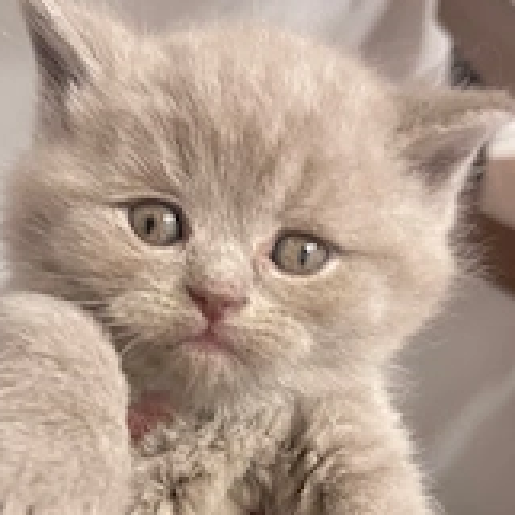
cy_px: 505
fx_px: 926
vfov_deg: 29.2
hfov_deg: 31.0
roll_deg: +1.2
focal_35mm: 55
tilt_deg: -34.5
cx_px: 214
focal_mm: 5.1
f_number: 1.6
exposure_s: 1/50
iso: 320
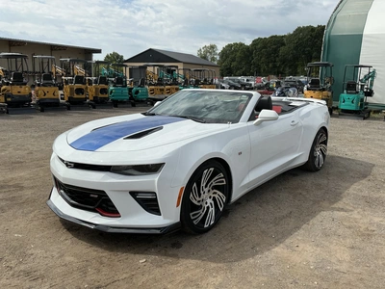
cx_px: 192
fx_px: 311
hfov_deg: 63.4
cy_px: 144
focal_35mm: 28
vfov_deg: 49.7
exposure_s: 1/2427
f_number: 1.8
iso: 25
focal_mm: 3
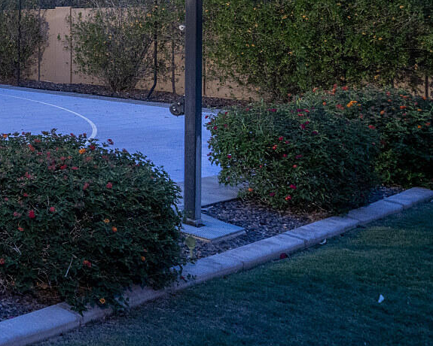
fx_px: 602
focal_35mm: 47
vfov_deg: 30.3
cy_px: 16
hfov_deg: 26.4
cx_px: -242
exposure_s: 1.3
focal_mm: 16
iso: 1600
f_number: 6.3
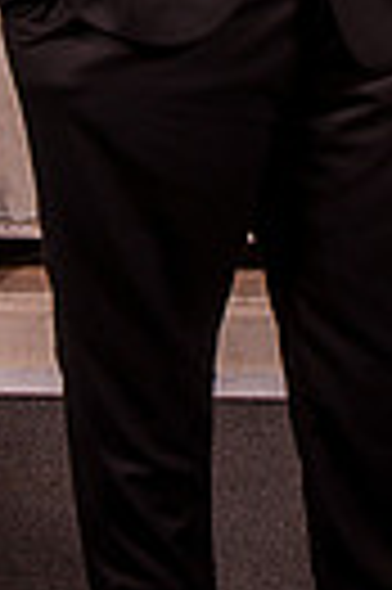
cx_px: 201
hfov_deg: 7.6
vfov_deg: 11.0
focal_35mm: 181
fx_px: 2964
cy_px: -261
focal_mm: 35
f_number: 14
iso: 200
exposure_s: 1/125
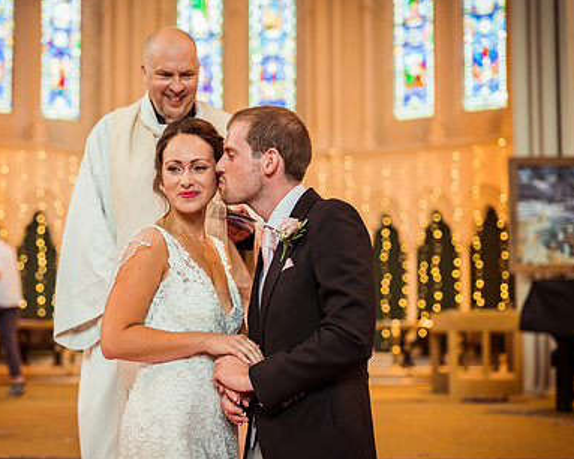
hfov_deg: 26.7
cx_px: 204
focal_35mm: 71
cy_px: 236
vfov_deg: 21.5
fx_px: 1206
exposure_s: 1/160
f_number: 2.2
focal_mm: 50
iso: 560
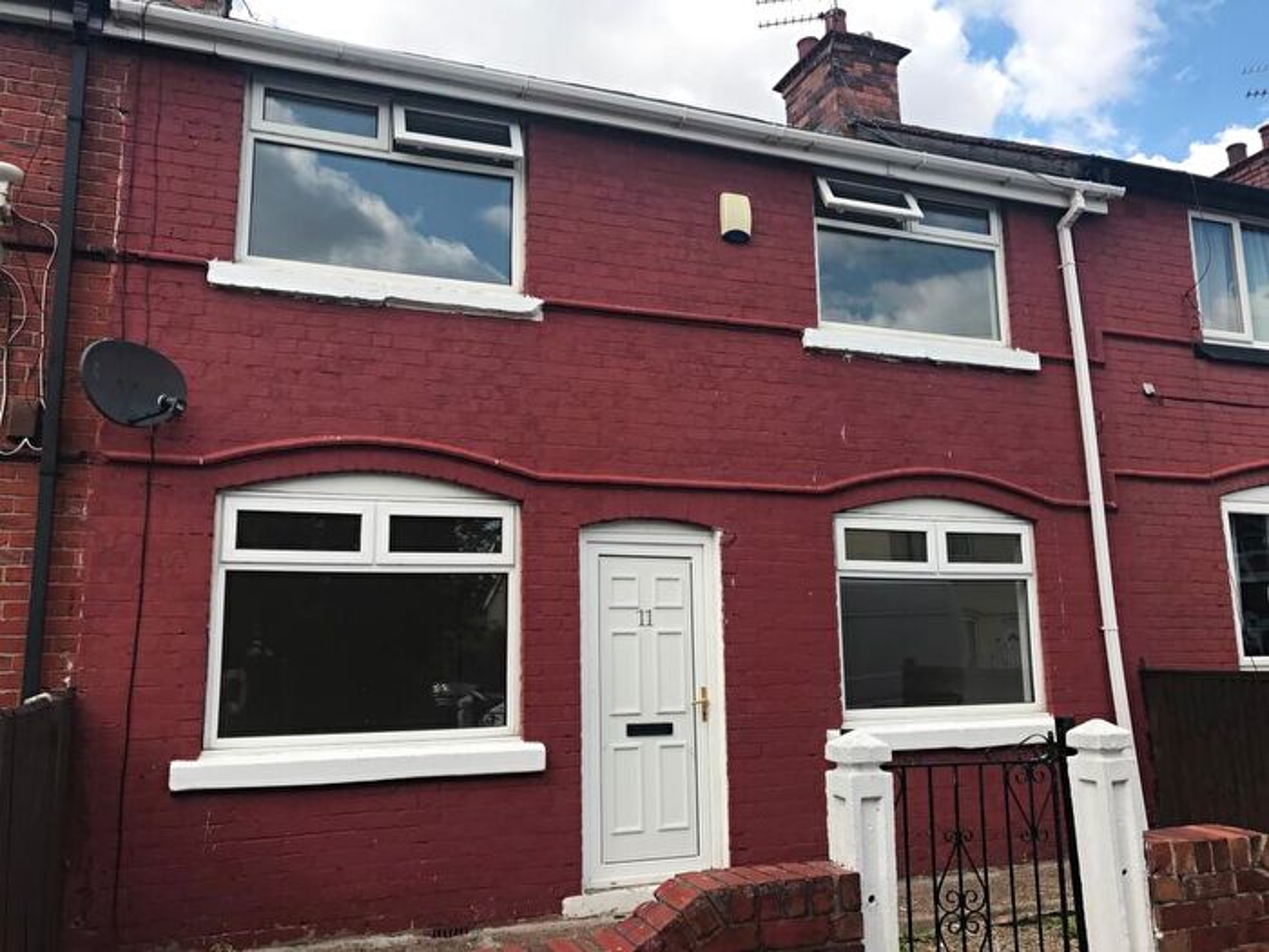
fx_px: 1026
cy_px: 476
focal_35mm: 28
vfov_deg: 49.7
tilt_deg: +9.7
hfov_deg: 63.4
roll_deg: +1.1
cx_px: 634
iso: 20
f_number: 1.8
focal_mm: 3.99
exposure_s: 1/958
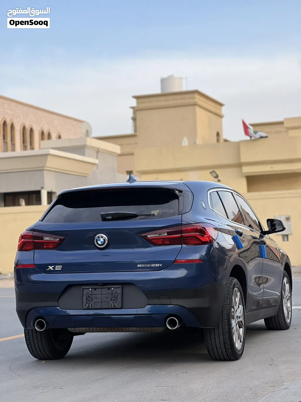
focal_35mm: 77
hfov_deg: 19.1
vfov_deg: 25.3
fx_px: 893
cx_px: 150
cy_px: 201
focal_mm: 9
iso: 32
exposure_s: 1/121
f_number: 2.8
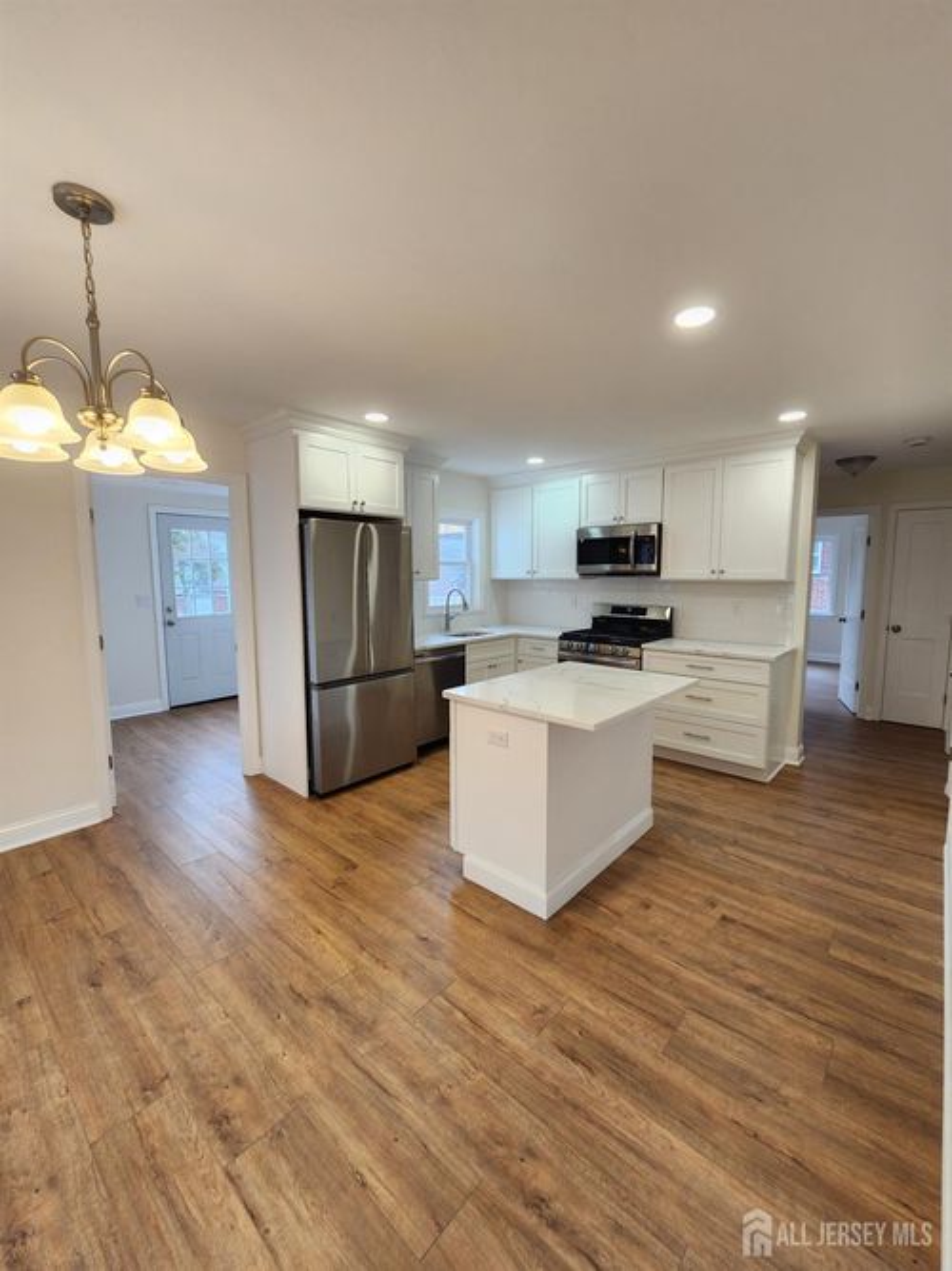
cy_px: 636
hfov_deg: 89.9
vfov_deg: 106.2
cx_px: 476
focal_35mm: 13
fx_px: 477
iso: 80
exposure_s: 1/60
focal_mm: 2.2
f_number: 2.2
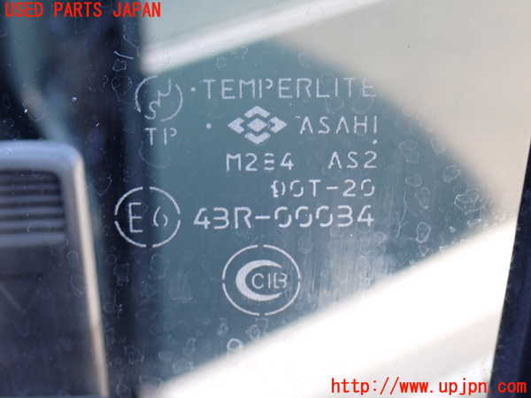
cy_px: 199
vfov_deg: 19.1
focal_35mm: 77
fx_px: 1181
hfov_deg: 25.3
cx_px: 266
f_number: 4.1
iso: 250
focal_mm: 13.65
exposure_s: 1/80
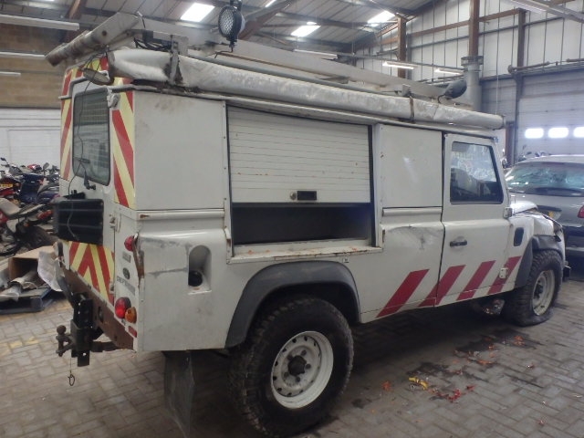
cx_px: 292
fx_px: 472
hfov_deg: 63.4
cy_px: 219
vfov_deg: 49.7
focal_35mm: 28
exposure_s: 1/125
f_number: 3.9
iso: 800
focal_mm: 5
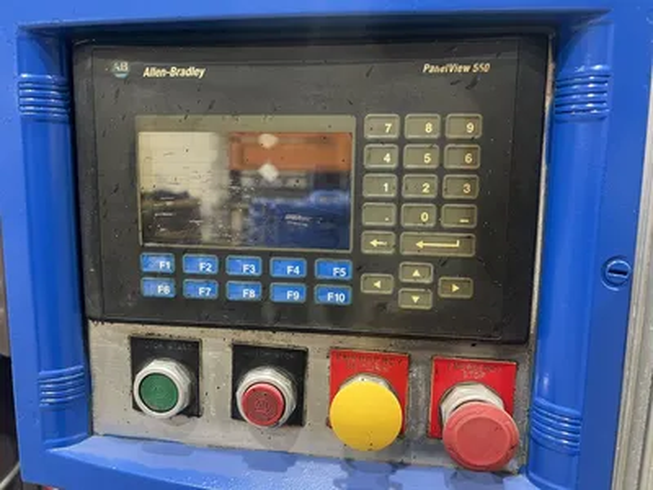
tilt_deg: -9.7
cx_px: 326
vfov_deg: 53.1
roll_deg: -1.0
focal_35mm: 26
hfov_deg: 67.3
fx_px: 490
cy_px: 245
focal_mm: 5.7
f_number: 1.5
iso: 320
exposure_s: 1/60
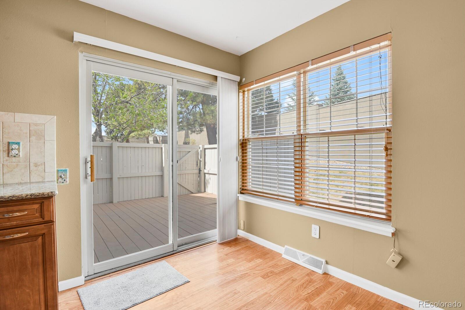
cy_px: 155
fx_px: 220
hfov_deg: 93.3
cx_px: 232
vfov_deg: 70.4
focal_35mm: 17
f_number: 8
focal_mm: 17
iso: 640
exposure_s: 1/20
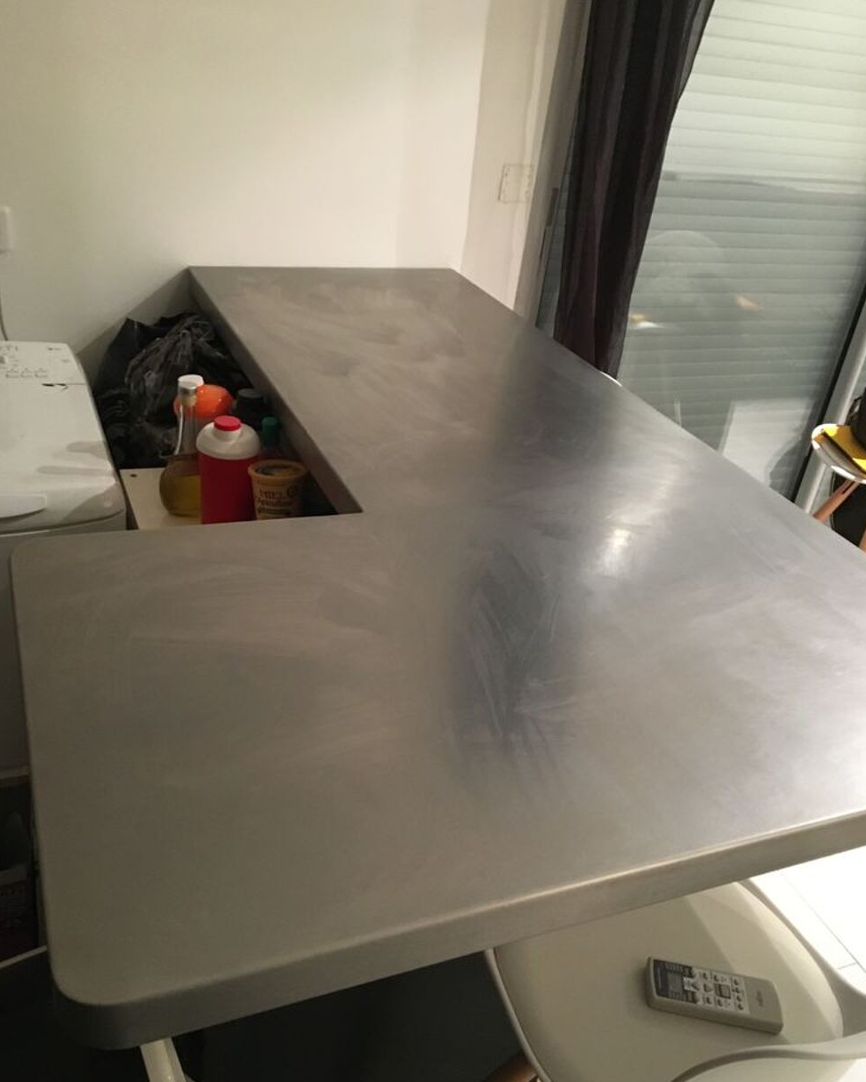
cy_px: 579
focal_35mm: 31
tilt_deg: -29.6
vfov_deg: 57.1
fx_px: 993
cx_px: 435
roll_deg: -8.0
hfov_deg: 47.1
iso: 250
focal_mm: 4.15
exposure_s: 1/17
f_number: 2.2
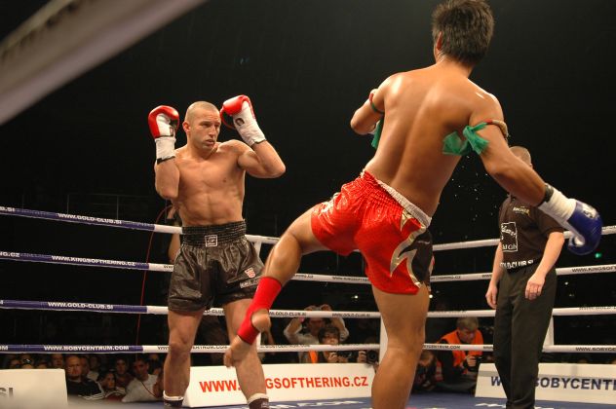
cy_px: 204
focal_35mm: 46
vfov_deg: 28.9
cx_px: 308
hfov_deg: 42.4
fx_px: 795
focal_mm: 31
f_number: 2.8
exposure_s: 1/400
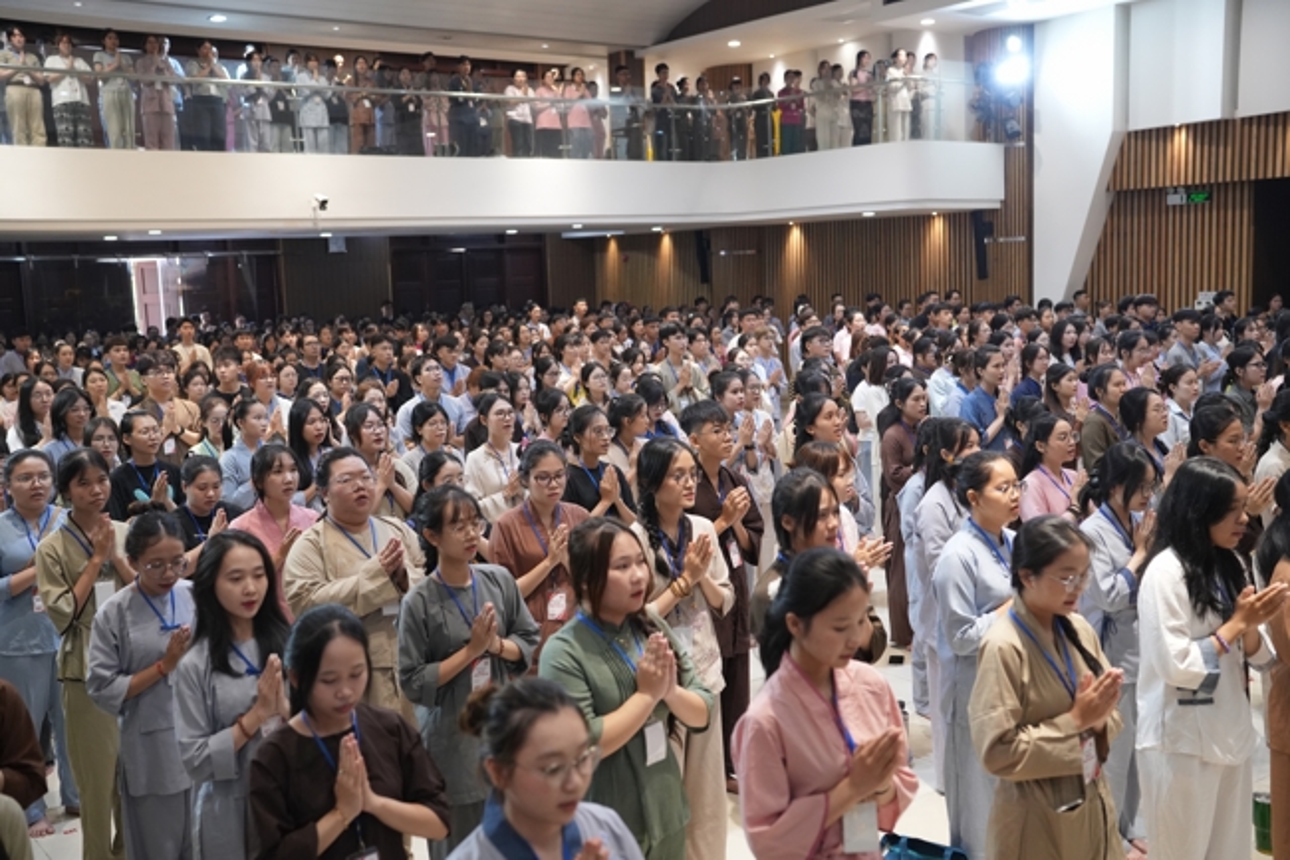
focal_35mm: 36
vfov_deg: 36.9
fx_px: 1290
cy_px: 430
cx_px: 645
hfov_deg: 53.1
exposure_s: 1/250
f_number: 2.8
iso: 3200
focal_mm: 36
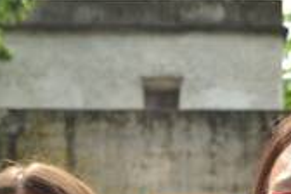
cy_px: 277
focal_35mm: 97
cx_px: 201
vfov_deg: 13.4
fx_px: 784
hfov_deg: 20.9
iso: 100
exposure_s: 1/200
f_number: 5.6
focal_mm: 22
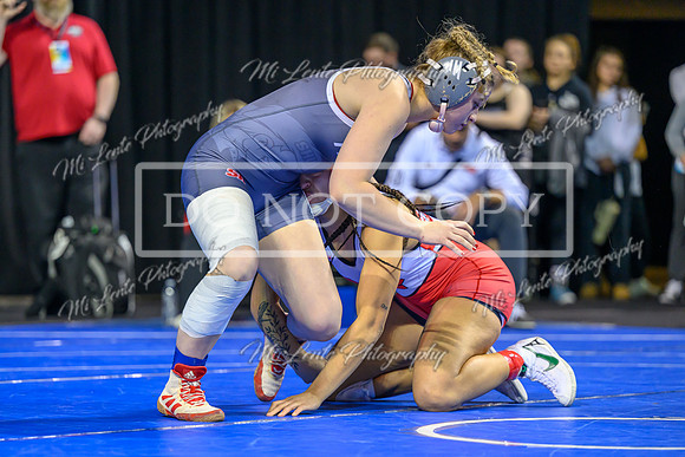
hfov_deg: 12.5
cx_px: 333
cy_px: 246
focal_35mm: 164
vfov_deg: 8.4
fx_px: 3129
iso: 2500
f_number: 2.8
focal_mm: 150
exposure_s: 1/800
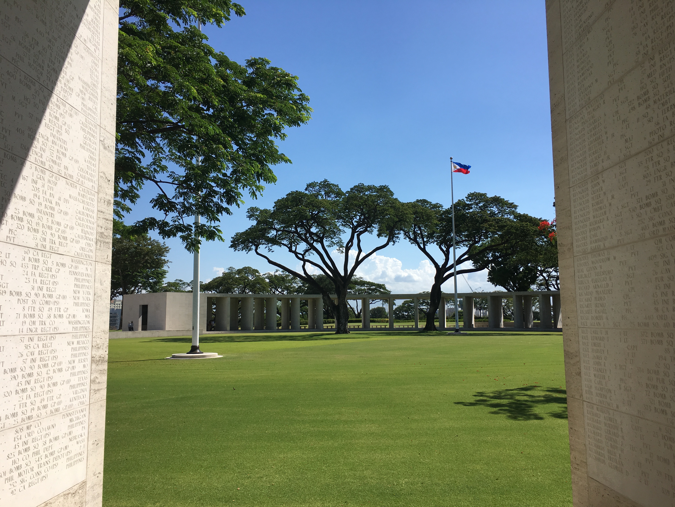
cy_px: 254
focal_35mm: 29
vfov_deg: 48.2
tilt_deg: +7.4
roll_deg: +0.6
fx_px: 565
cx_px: 338
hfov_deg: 61.7
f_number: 2.2
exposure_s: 1/2198
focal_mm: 4.15
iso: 25
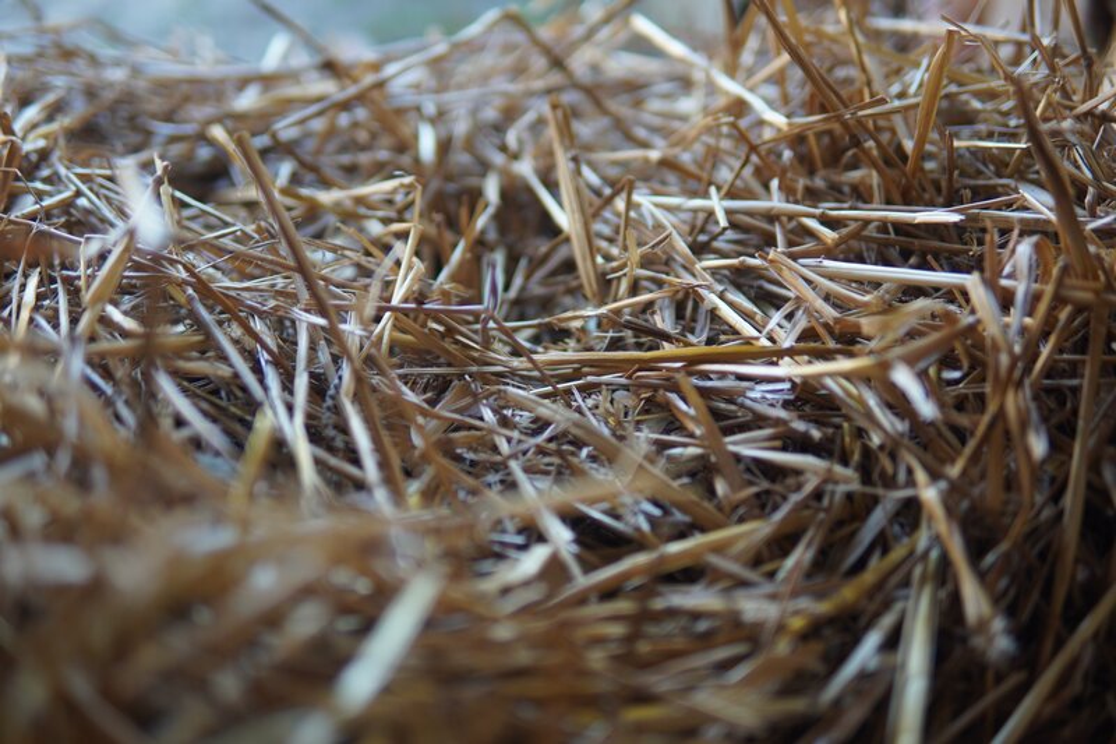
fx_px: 1395
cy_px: 372
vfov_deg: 29.9
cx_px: 558
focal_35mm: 45
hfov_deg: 43.6
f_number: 1.4
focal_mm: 30
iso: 100
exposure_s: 1/250
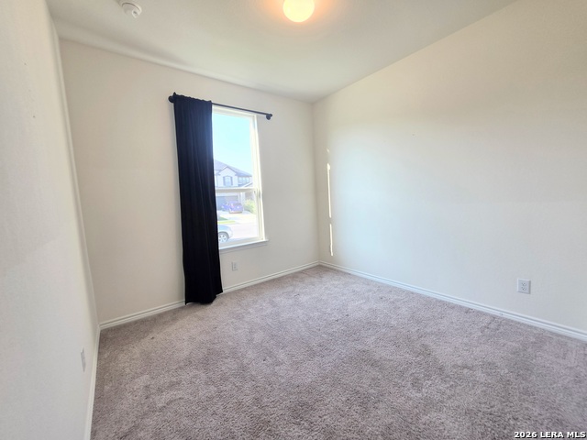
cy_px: 220
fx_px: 220
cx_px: 294
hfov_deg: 106.2
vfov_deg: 89.9
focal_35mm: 13
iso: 32
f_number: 1.9
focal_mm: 2.2
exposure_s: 1/120
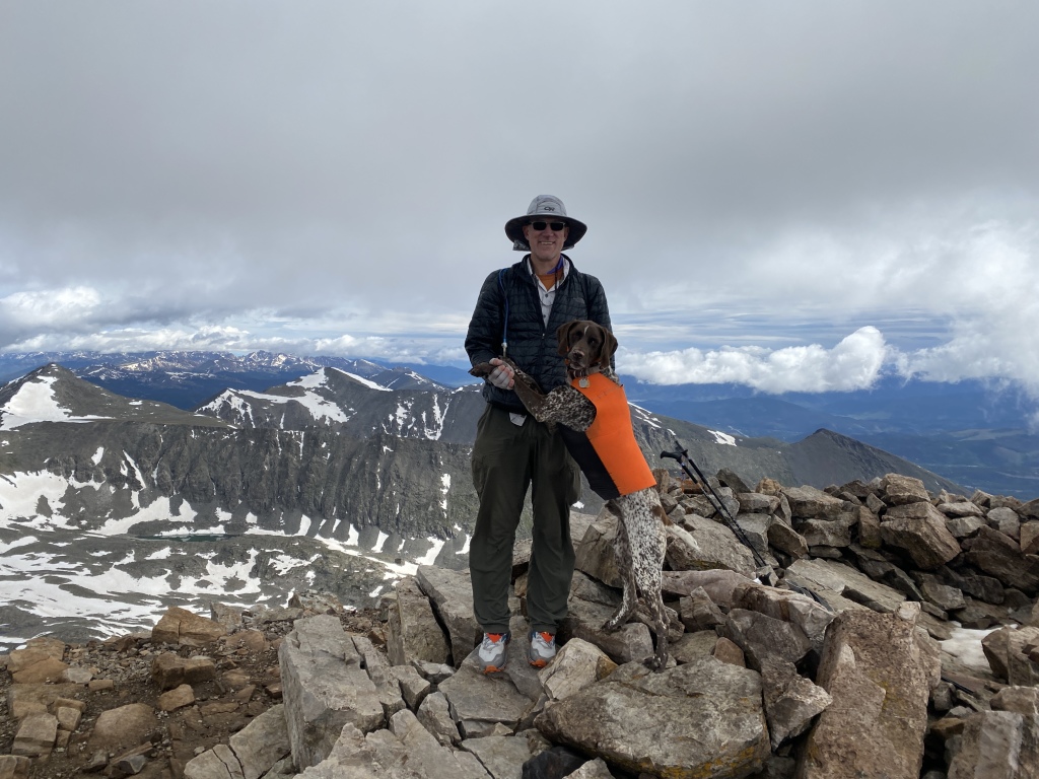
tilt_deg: -1.8
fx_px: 780
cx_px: 520
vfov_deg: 53.1
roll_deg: -2.5
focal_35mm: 26
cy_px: 390
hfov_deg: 67.3
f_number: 1.8
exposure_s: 1/3040
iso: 32
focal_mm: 4.25
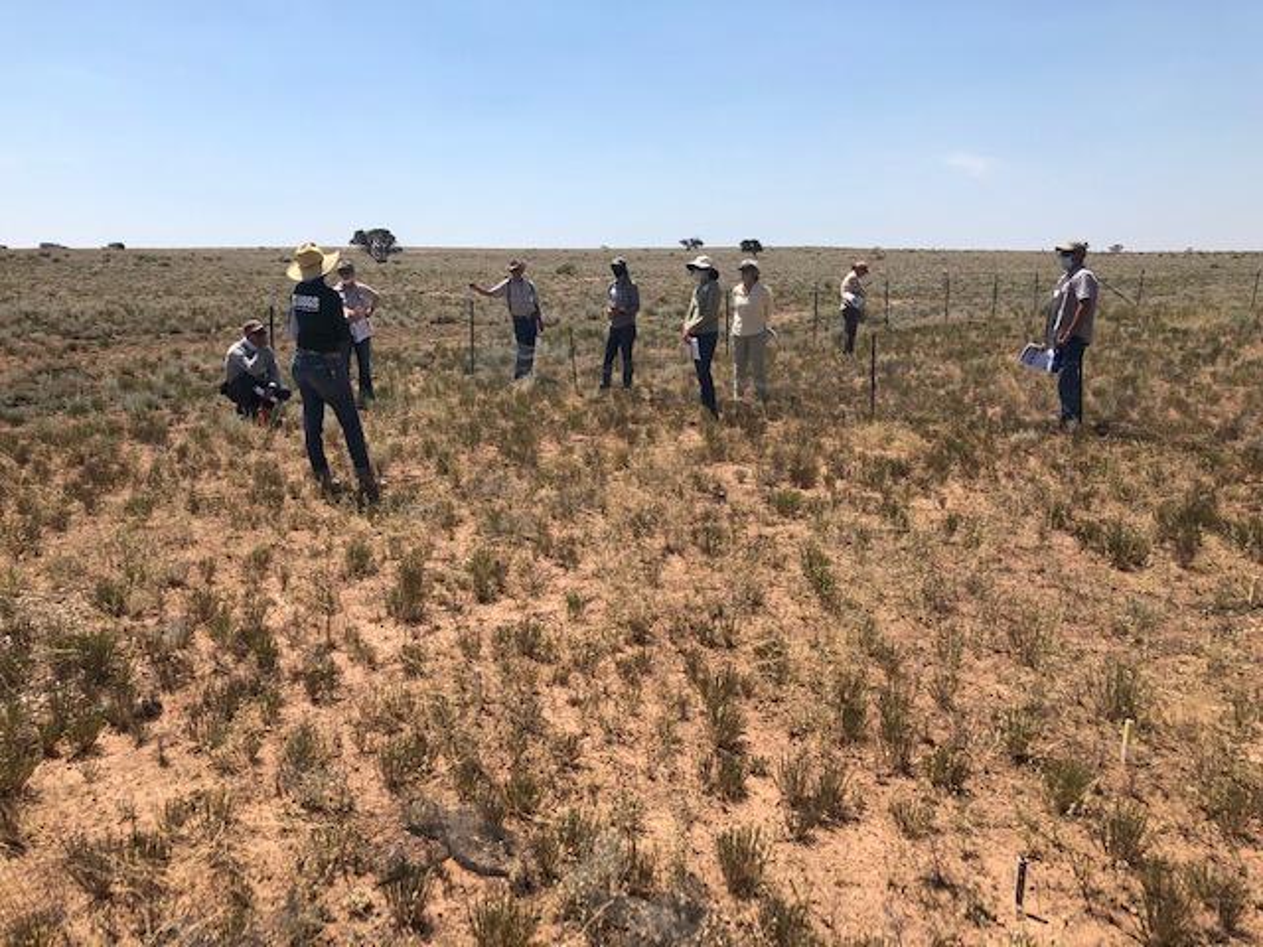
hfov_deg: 63.4
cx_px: 632
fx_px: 1022
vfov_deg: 49.7
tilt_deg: -9.6
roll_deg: +0.2
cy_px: 474
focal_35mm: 28
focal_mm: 3.99
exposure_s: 1/2667
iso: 25
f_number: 1.8
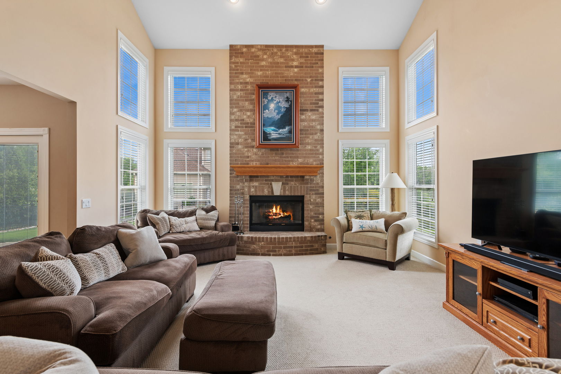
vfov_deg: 70.4
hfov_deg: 93.3
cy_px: 187
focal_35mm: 17
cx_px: 280
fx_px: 265
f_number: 8
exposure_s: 1/30
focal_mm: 17
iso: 200
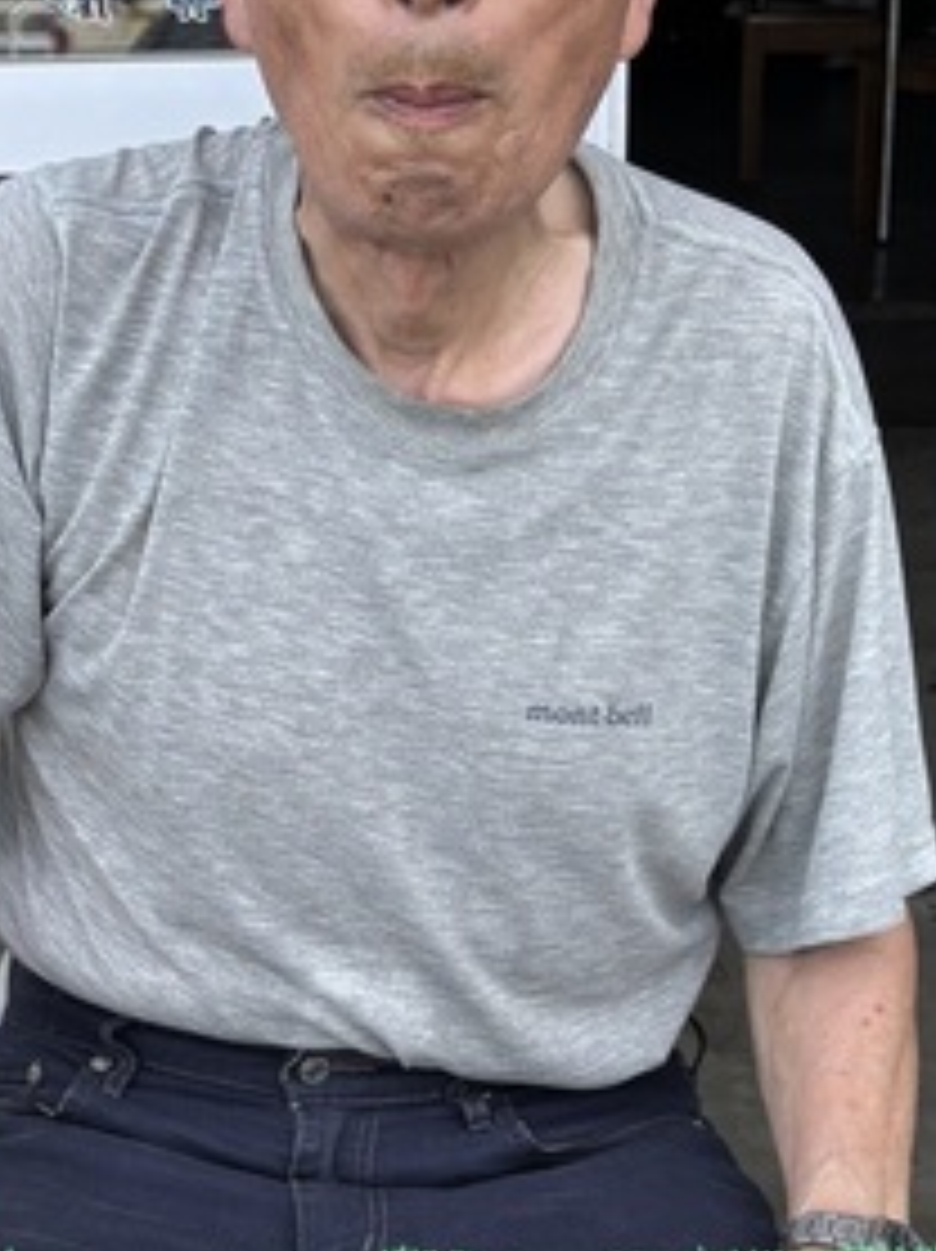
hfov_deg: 18.4
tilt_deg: -24.9
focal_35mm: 80
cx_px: 382
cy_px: 1094
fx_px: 2889
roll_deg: +0.7
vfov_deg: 23.9
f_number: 1.6
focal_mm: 5.96
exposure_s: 1/887
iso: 50
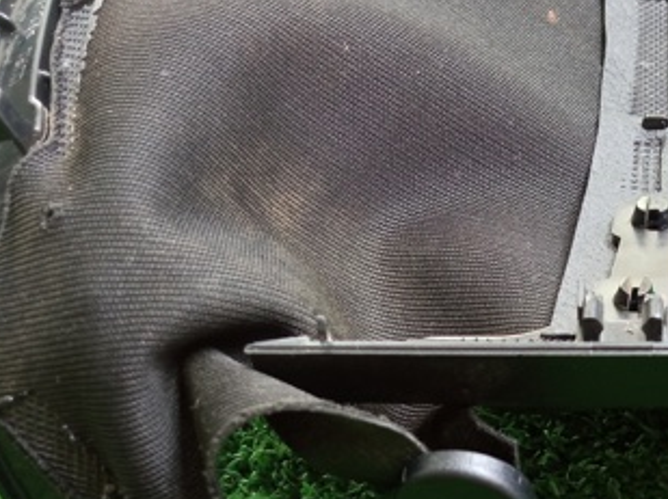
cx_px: 558
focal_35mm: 56
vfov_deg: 24.9
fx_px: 1079
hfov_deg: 33.2
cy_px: 491
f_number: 2.2
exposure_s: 1/25
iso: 587
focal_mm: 3.79
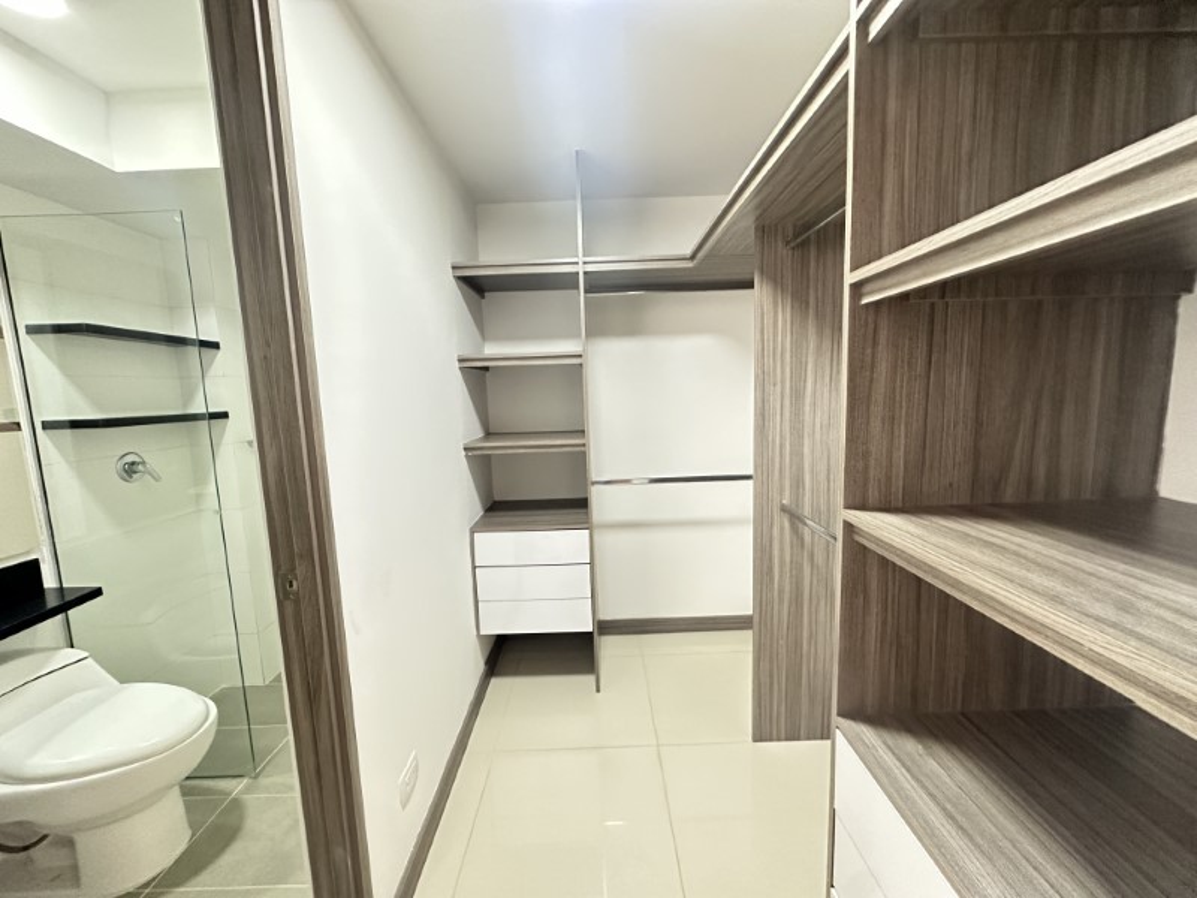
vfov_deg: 85.7
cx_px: 598
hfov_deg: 102.1
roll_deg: +1.4
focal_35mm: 14
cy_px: 449
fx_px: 484
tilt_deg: -7.0
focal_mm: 2.22
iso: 800
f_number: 2.2
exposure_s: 1/60
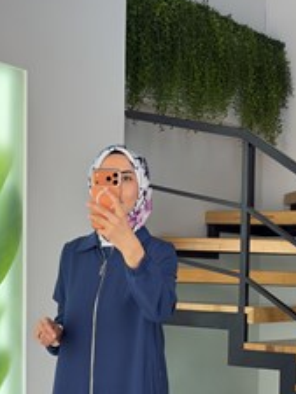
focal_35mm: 88
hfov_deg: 16.8
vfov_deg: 21.8
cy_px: 337
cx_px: 102
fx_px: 1002
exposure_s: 1/188
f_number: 1.78
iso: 80
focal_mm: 6.76
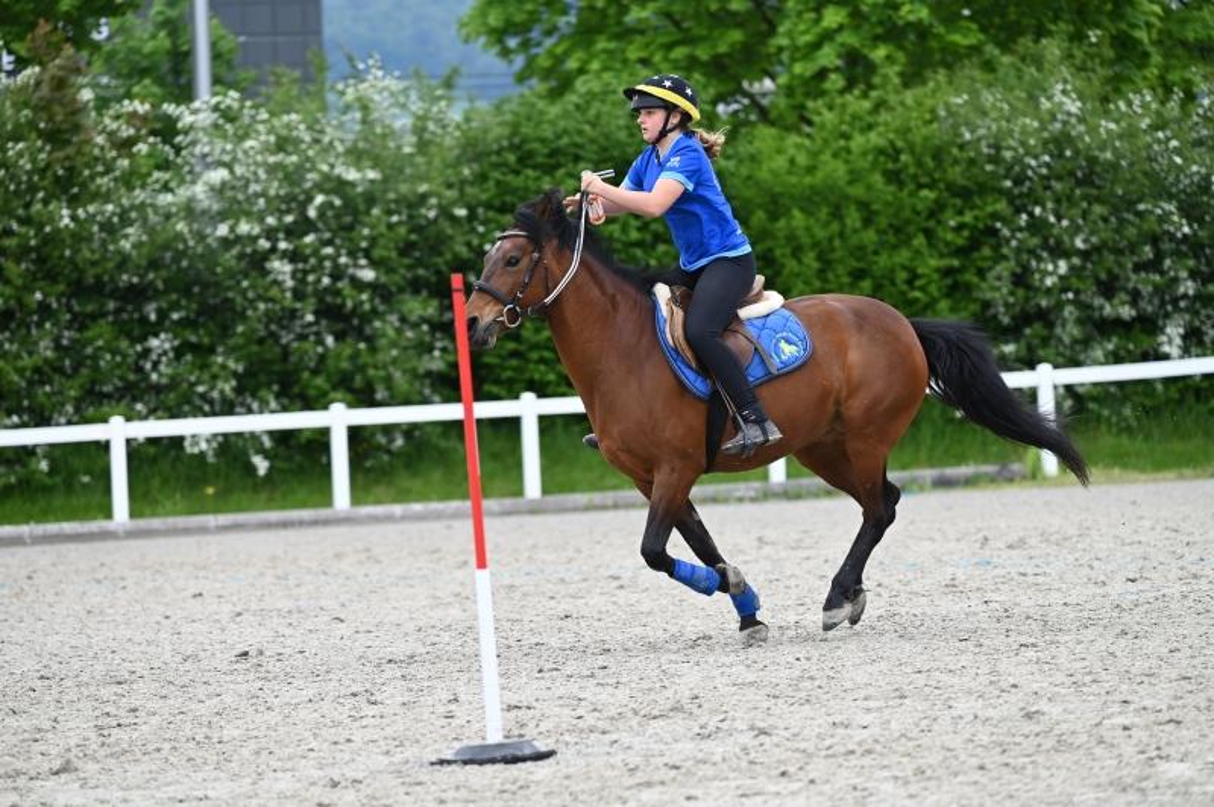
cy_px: 404
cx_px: 607
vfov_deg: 7.2
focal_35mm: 190
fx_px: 6402
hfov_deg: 10.8
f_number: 5
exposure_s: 1/1250
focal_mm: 190
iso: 500
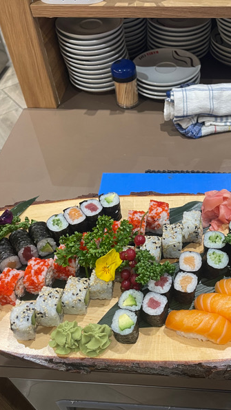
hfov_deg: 30.6
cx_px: 175
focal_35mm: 38
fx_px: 414
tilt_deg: -47.4
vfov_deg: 52.8
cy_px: 206
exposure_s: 1/50
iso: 125
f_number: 1.6
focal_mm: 5.1
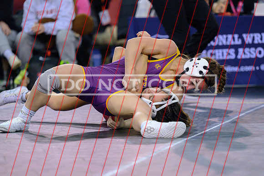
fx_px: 1304
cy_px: 108
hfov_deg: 11.6
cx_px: 155
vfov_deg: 7.7
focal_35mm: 178
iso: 3200
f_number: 2.8
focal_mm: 140
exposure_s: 1/640
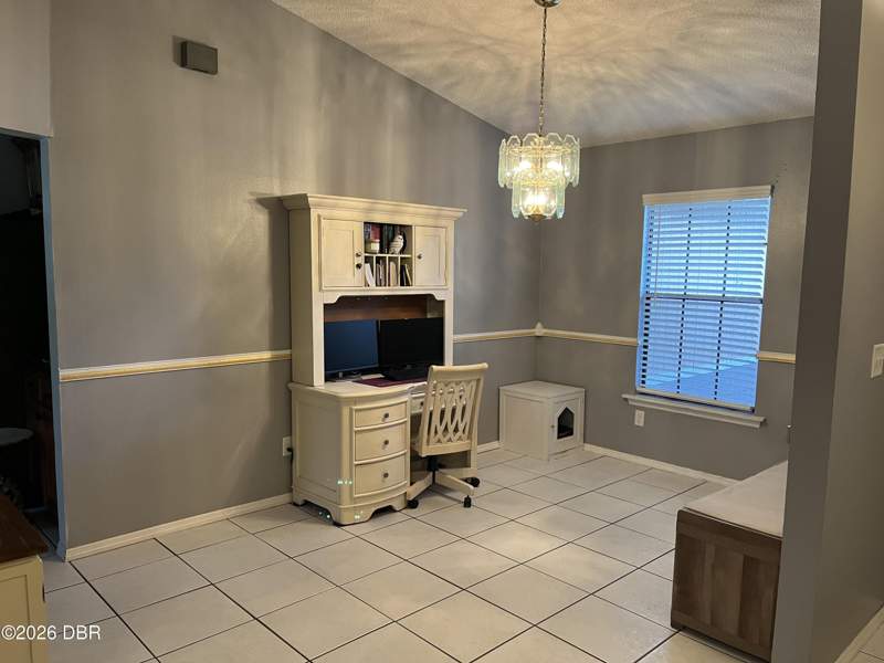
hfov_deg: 67.3
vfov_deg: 53.1
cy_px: 332
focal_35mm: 26
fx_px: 664
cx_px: 442
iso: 160
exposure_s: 1/60
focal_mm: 5.1
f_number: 1.6
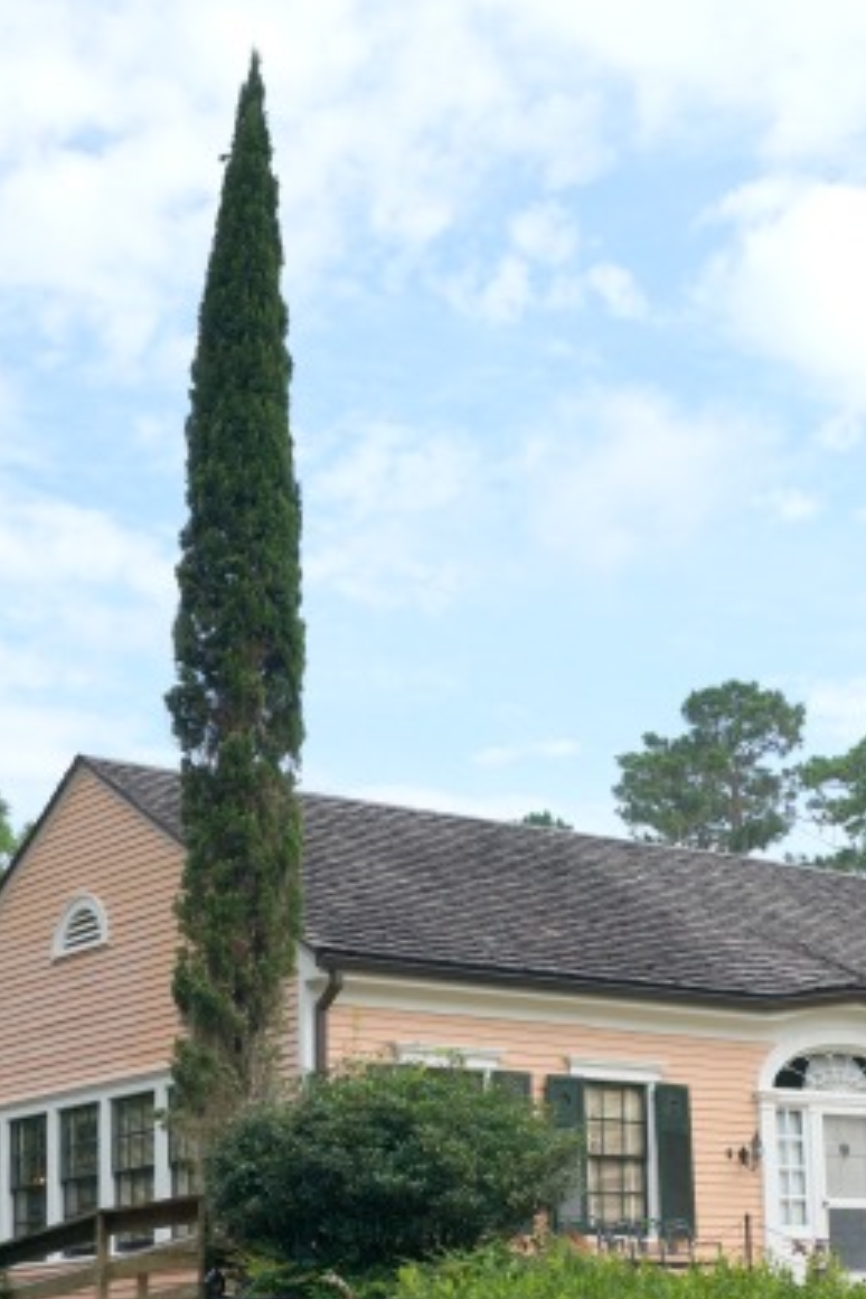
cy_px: 754
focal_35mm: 65
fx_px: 2345
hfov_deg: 20.9
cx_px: 574
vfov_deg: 30.9
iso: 100
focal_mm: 24
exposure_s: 1/160
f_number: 9
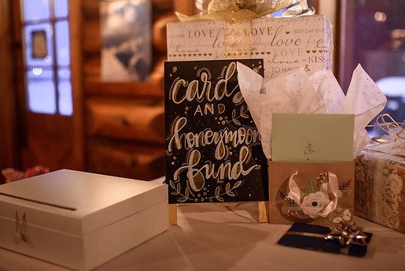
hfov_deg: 48.4
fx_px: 450
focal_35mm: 40
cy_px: 124
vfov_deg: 33.4
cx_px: 222
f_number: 1.8
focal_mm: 35
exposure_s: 1/250
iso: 2000
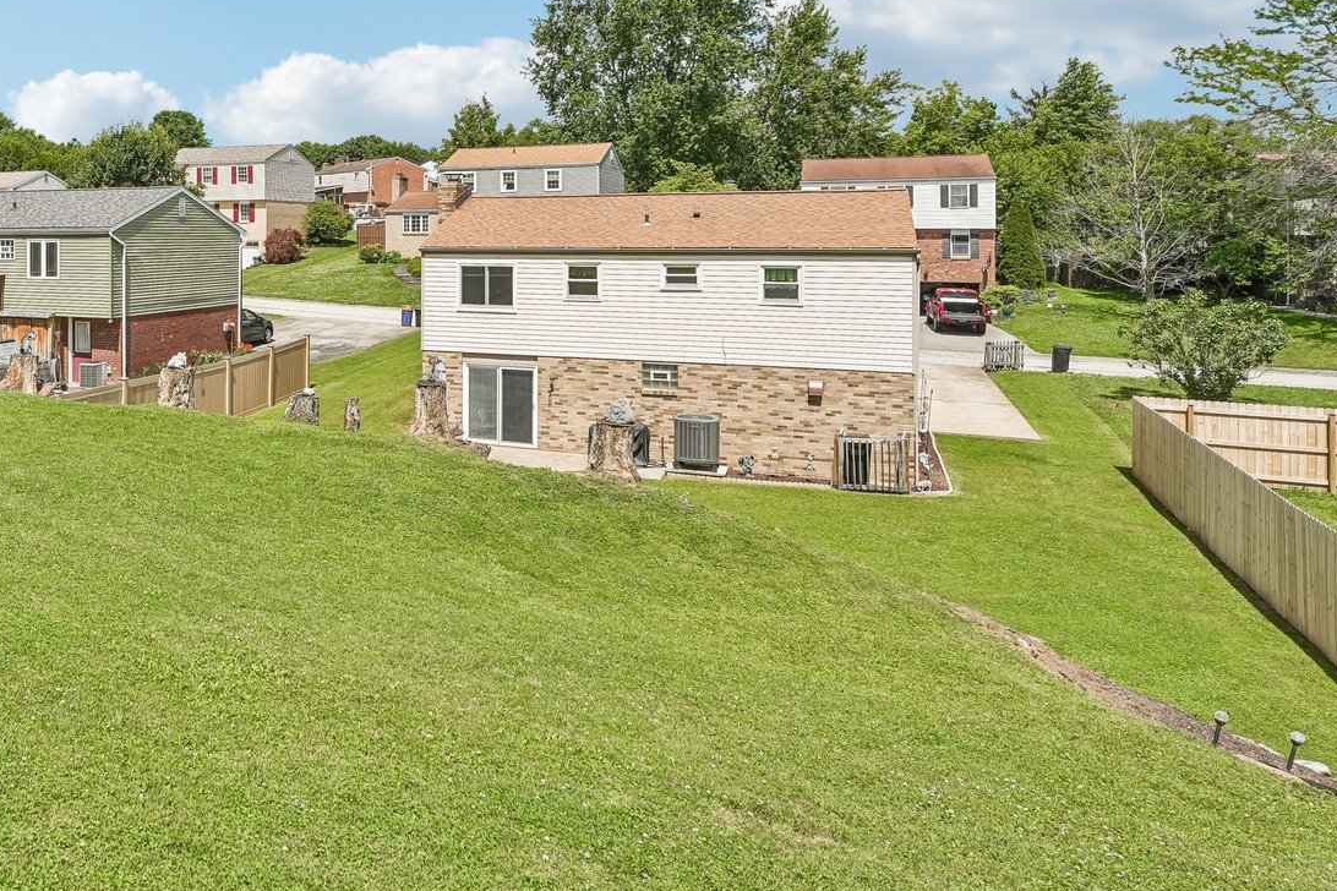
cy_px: 233
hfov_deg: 56.9
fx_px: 1114
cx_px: 246
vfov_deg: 42.4
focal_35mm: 30
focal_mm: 16
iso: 400
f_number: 8
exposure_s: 1/1250
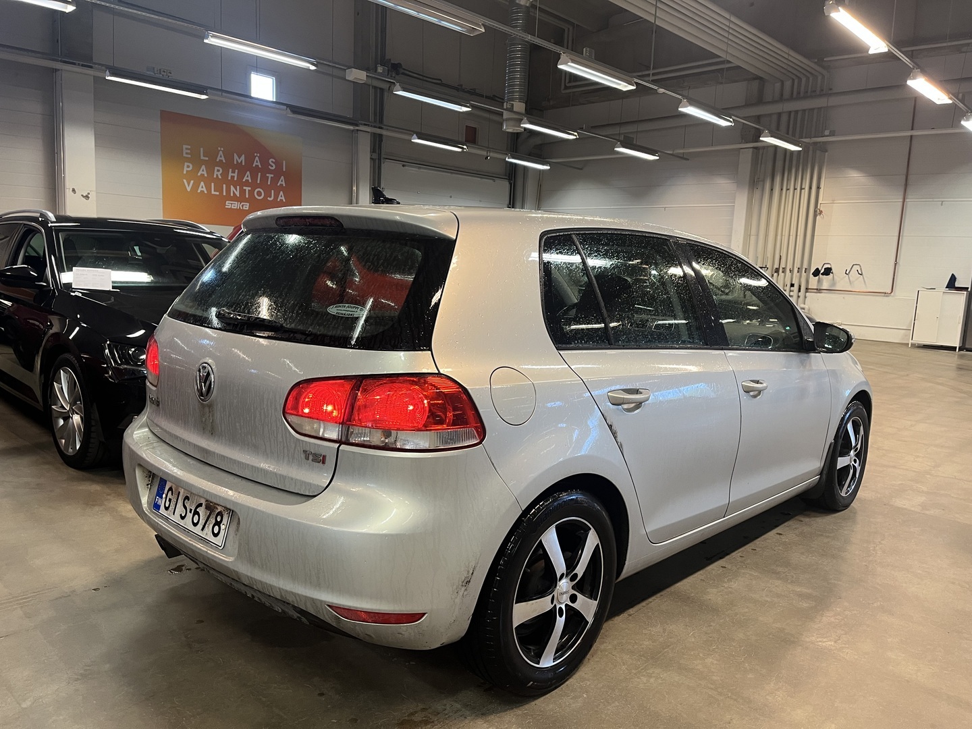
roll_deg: -2.4
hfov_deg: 67.3
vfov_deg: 53.1
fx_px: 730
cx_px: 486
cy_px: 364
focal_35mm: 26
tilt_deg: -8.6
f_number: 1.6
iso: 100
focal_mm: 5.1
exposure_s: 1/50
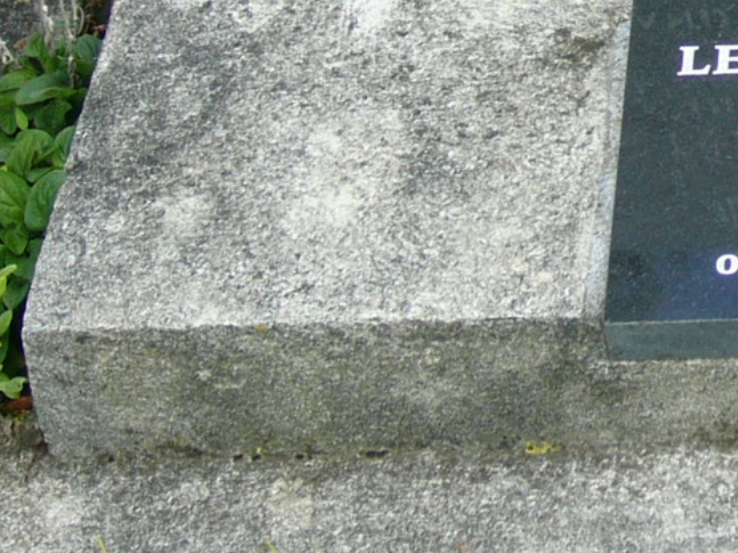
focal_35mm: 173
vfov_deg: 8.5
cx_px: 1017
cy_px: -98
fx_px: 3687
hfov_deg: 11.1
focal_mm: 10
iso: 50
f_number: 3.7
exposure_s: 1/125
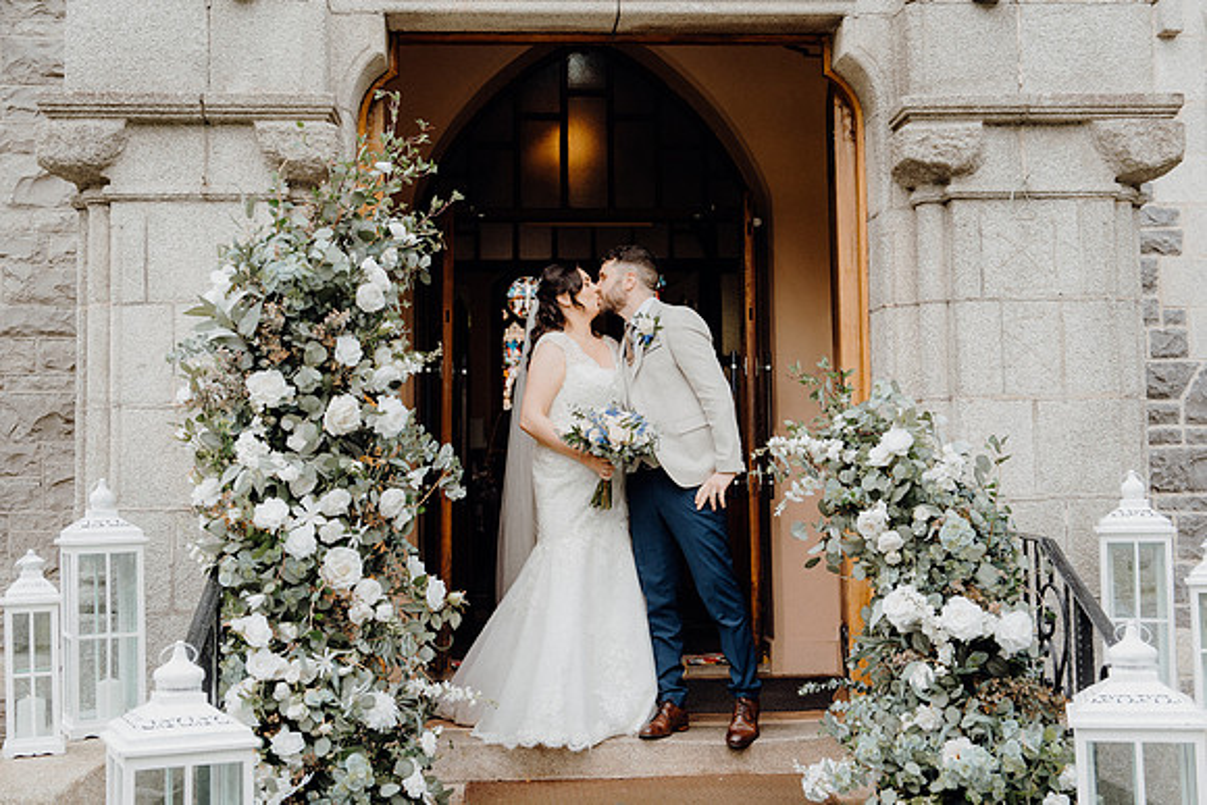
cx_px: 604
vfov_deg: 29.7
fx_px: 1520
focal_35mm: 45
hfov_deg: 43.3
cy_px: 402
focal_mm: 45
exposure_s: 1/200
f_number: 3.5
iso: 125
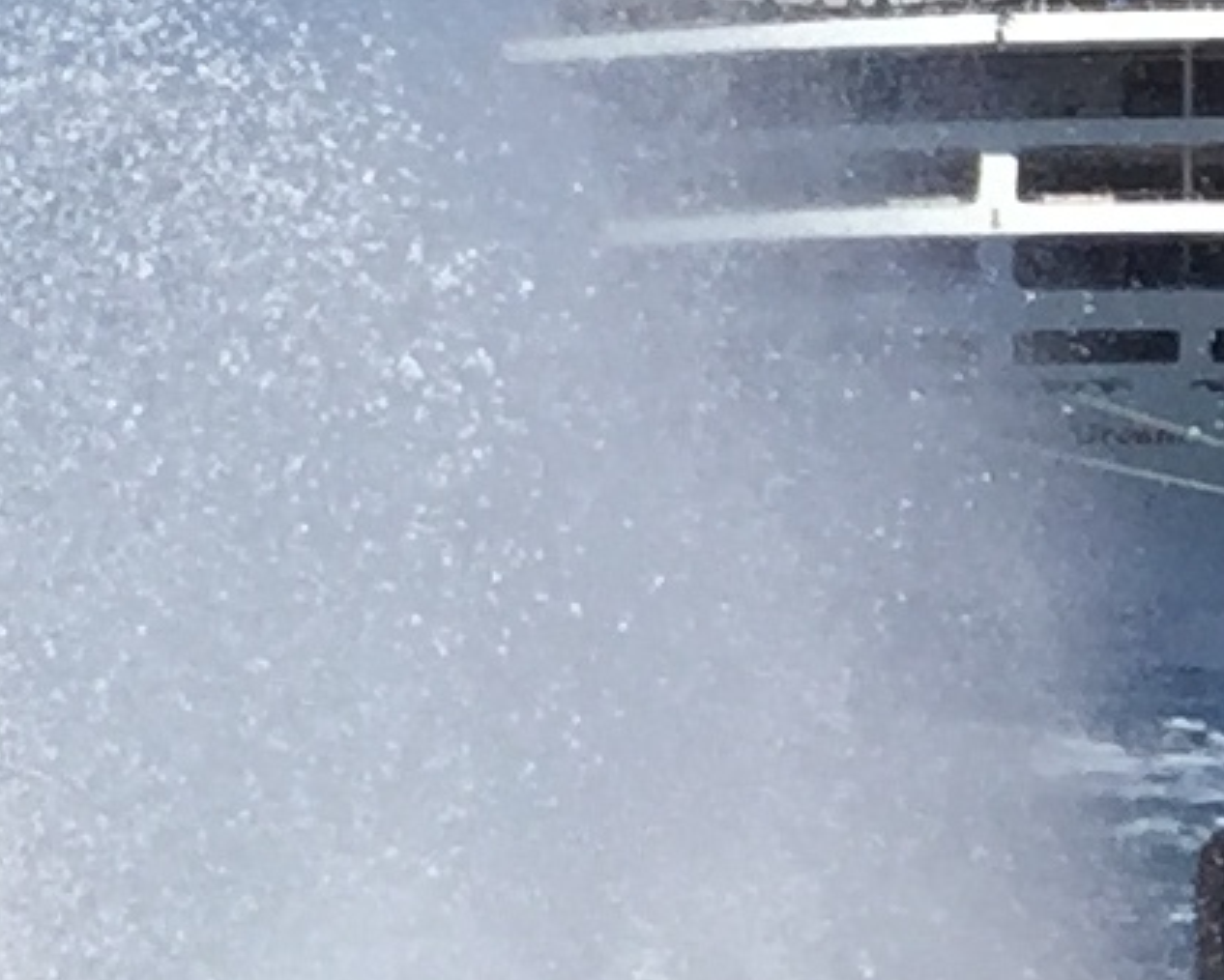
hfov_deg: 7.5
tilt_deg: -0.9
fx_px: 7937
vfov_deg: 7.1
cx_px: -2758
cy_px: 594
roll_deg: -1.1
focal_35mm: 219
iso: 32
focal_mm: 4.15
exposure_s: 1/3968
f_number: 2.2
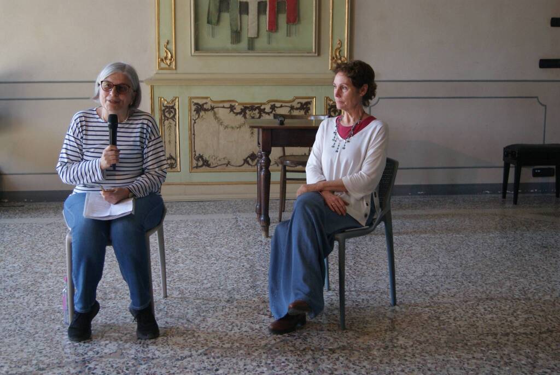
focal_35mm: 52
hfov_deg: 37.8
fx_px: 818
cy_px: 188
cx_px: 280
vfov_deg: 25.8
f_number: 5
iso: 500
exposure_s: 1/60
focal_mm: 35
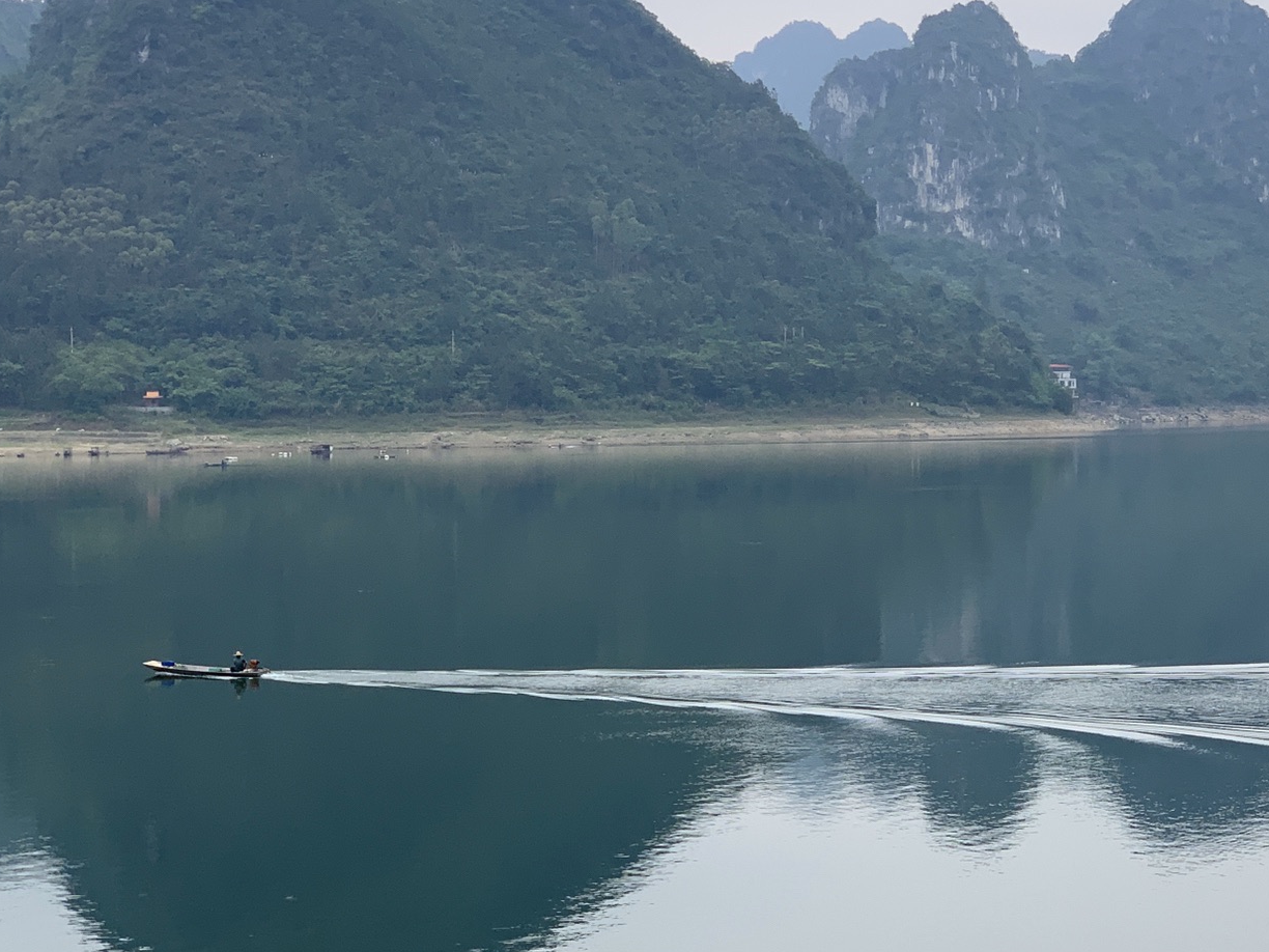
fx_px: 3116
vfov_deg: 17.4
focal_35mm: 85
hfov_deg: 22.9
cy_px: 395
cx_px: 868
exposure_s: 1/393
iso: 16
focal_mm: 6
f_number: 2.4
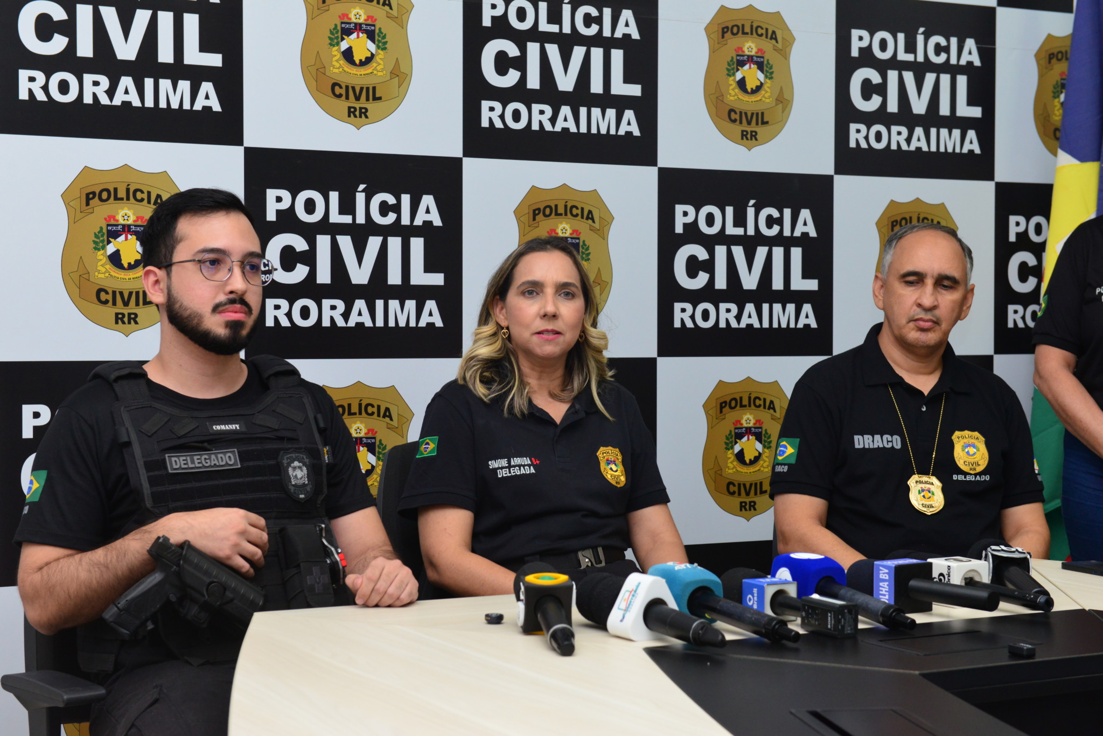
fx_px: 2023
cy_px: 368
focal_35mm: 66
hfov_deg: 30.5
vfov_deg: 20.6
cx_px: 552
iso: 2500
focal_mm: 66
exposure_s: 1/125
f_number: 9
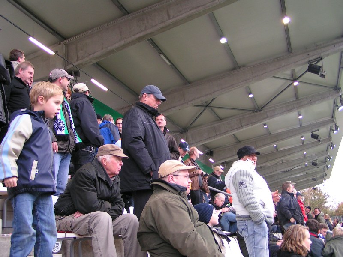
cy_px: 128
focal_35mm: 38
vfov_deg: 37.7
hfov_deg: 49.0
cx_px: 172
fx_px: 377
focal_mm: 5.8
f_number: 2.8
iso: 80
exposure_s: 1/40
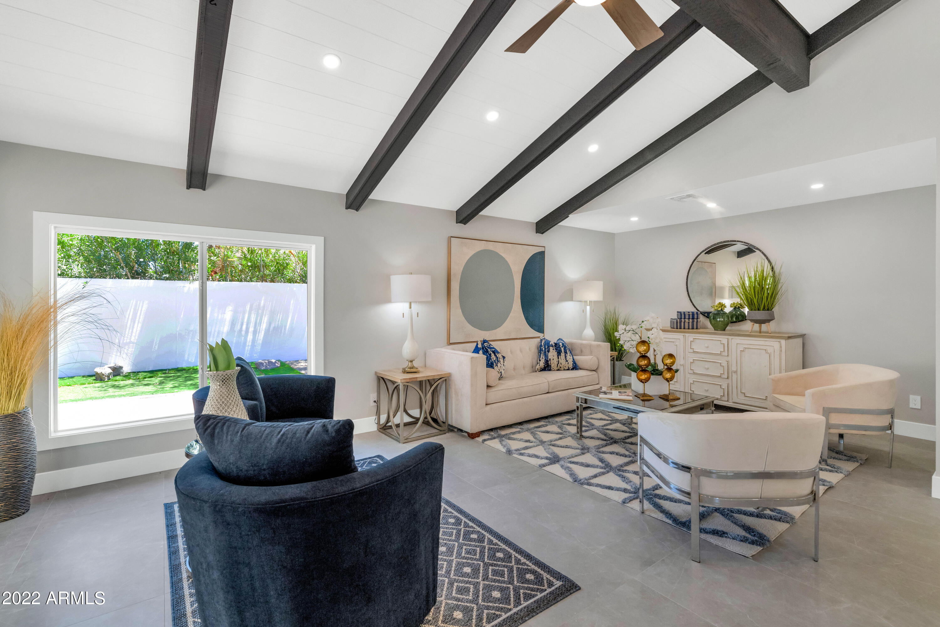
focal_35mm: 16
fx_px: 418
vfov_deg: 73.7
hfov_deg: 96.7
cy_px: 314
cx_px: 470
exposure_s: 1/80
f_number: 7.1
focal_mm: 16
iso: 400
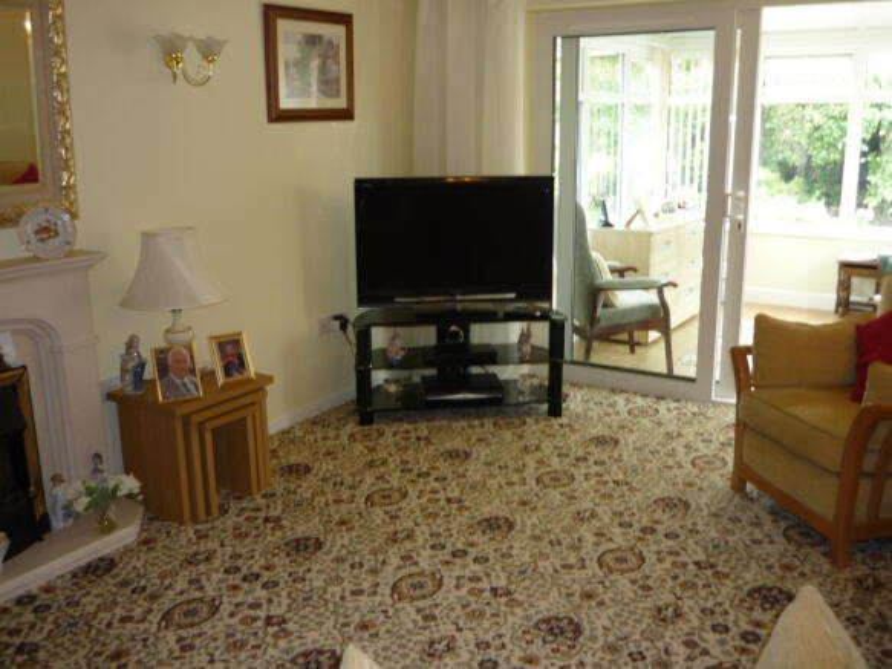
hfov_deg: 55.4
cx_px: 446
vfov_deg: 42.9
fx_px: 850
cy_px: 334
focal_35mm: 33
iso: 100
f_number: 2.8
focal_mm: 5.5
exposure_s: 1/30
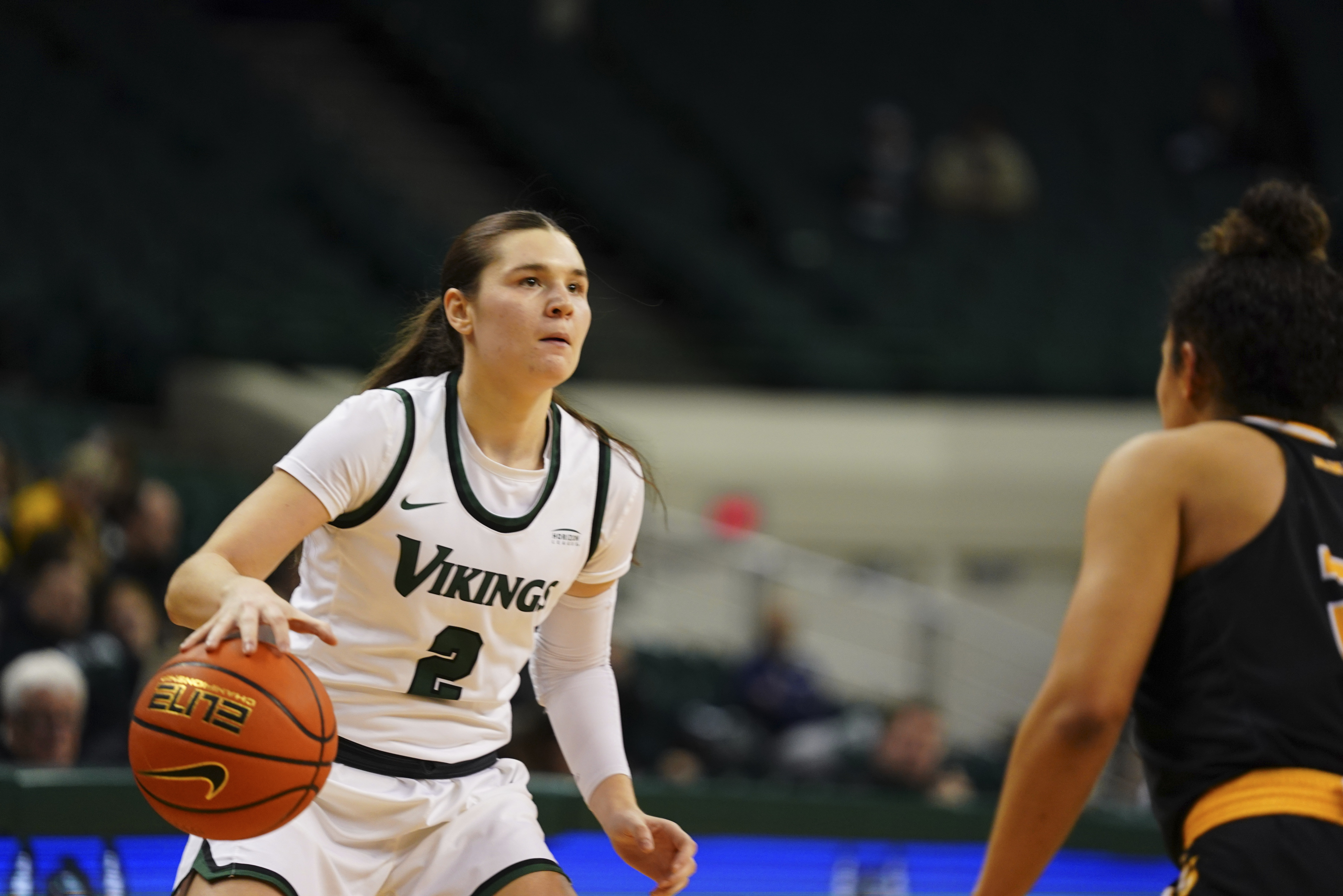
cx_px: 672
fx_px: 7461
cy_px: 448
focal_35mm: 200
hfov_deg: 10.3
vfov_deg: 6.9
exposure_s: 1/640
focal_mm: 200
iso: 2000
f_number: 2.8
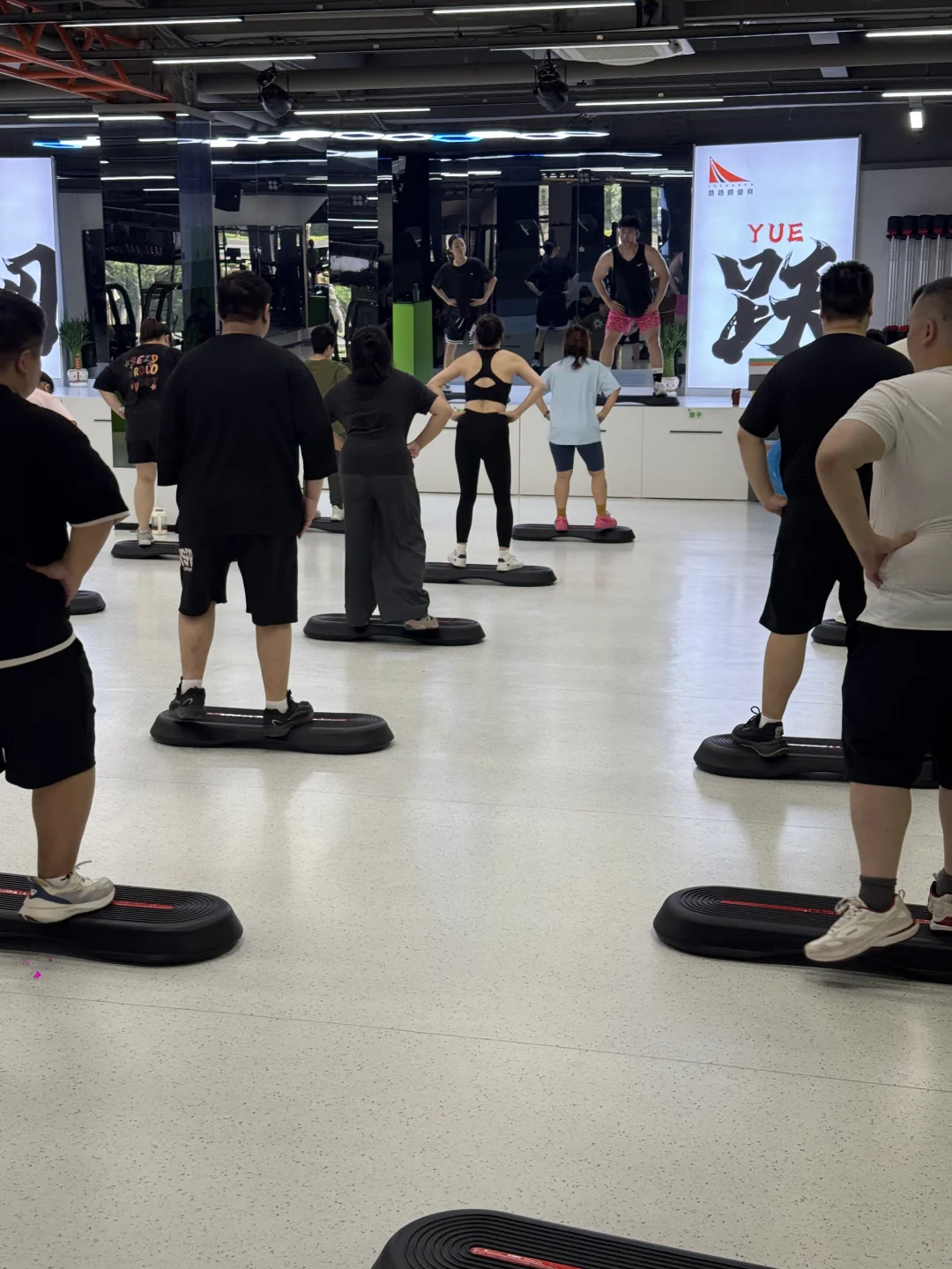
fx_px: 1760
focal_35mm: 48
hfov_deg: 30.3
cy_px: 634
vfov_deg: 39.7
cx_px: 476
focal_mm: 6.76
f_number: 1.78
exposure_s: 1/100
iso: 80
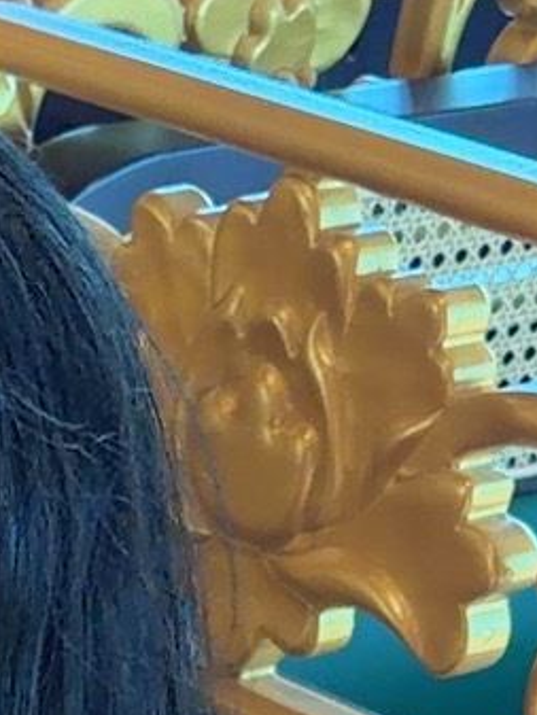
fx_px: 3886
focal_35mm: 188
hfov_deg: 7.4
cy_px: 1759
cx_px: -726
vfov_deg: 9.3
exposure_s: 1/100
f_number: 1.78
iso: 250
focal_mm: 6.76
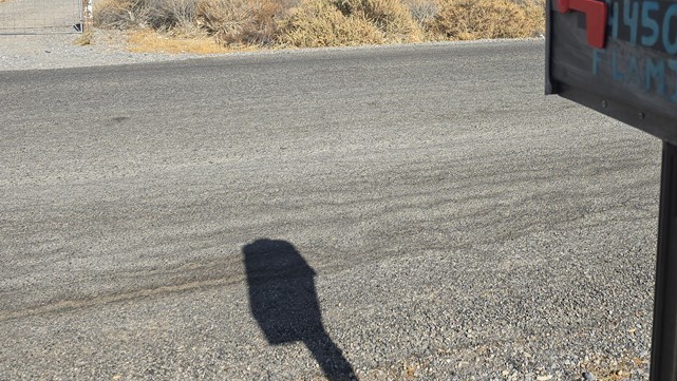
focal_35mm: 40
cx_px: 443
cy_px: 33
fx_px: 718
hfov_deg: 49.7
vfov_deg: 28.5
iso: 12
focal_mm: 6.3
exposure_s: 1/1365
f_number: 1.7
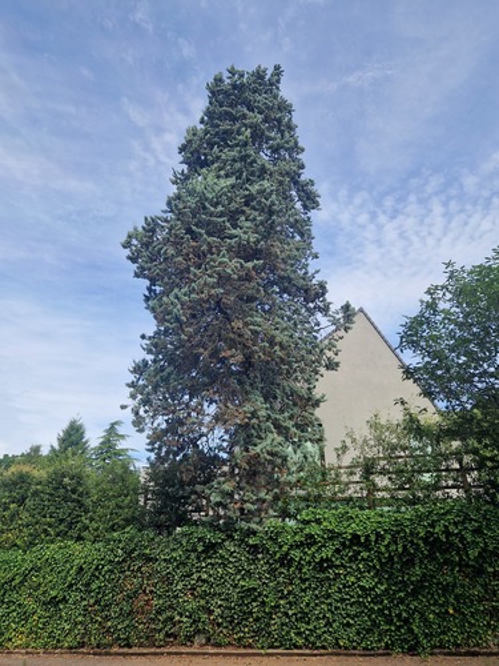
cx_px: 250
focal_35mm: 23
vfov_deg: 73.9
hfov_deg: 58.9
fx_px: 442
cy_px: 333
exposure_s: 1/1018
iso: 50
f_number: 1.8
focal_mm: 5.4
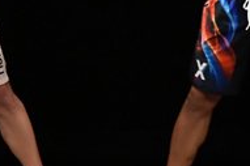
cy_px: -31
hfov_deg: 1.8
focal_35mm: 1157
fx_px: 8028
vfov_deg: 1.2
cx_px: -12
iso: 3200
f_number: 5.6
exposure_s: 1/400
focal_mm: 190
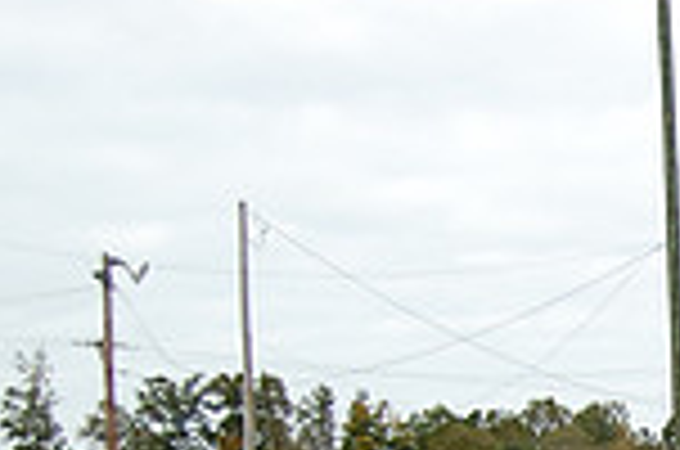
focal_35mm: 104
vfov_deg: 12.0
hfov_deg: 18.2
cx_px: 905
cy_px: 837
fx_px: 1960
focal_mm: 18
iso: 200
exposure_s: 1/1000
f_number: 4
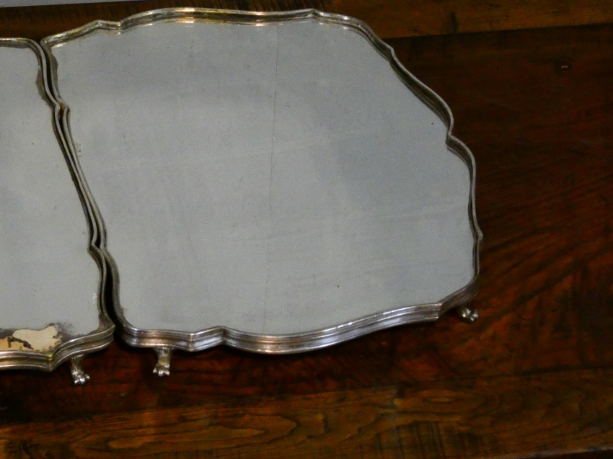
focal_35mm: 147
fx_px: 2602
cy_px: 187
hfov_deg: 13.4
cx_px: 250
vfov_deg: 10.1
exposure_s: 1/200
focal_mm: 21.9
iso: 1600
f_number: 5.1
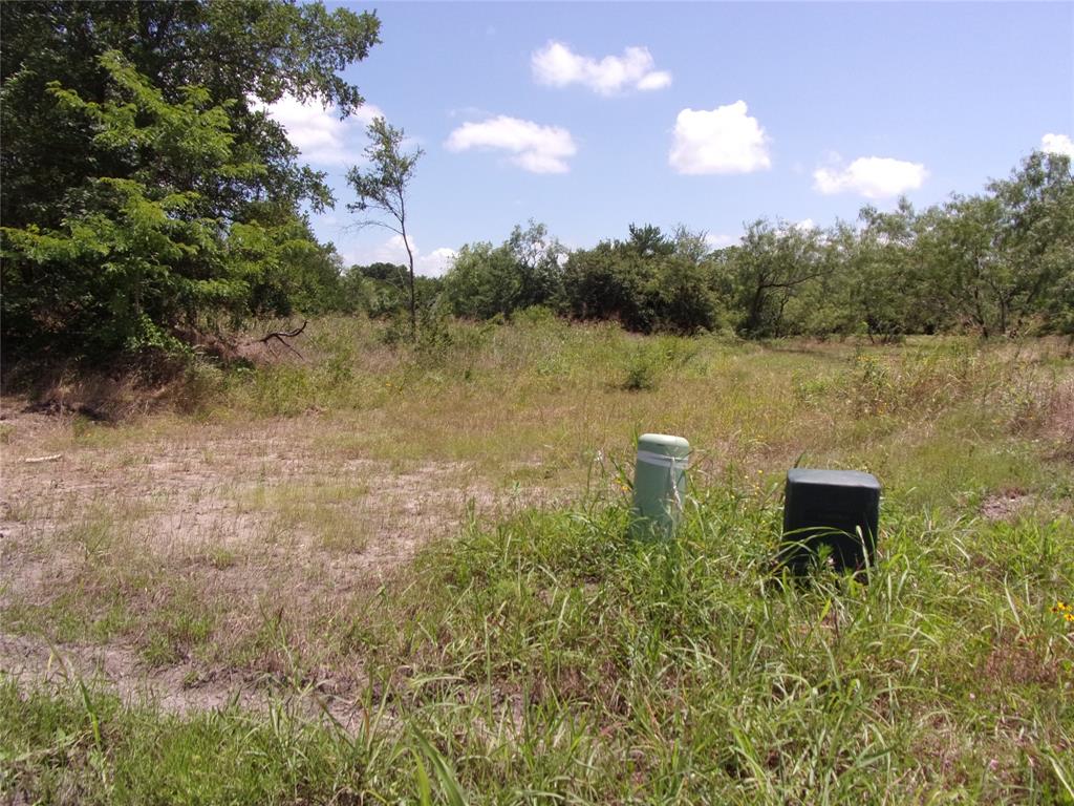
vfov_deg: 56.8
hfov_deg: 71.6
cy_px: 403
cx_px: 537
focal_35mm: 24
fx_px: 745
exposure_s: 1/100
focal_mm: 4.3
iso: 80
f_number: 10.8
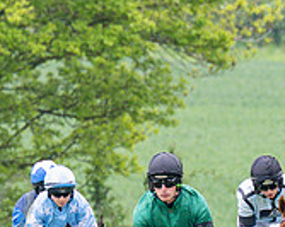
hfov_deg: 1.2
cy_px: 317
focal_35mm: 1626
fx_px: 13691
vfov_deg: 0.9
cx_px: 150
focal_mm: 190
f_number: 4
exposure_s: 1/1250
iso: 400
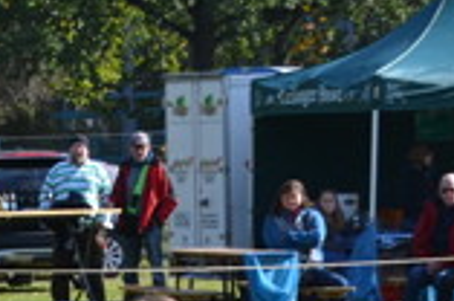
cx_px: -182
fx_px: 4053
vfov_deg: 4.2
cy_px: 465
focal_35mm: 322
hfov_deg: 6.3
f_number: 6.3
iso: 100
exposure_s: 1/160
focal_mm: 42
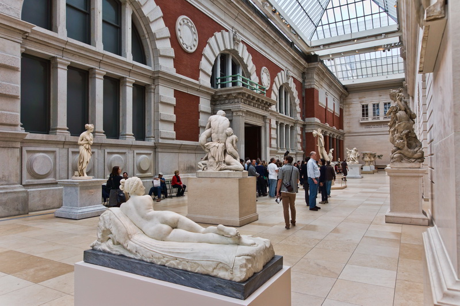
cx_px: 230
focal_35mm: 24
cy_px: 153
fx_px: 307
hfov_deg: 73.8
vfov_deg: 53.1
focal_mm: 16
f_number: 4
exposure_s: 1/60
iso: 100
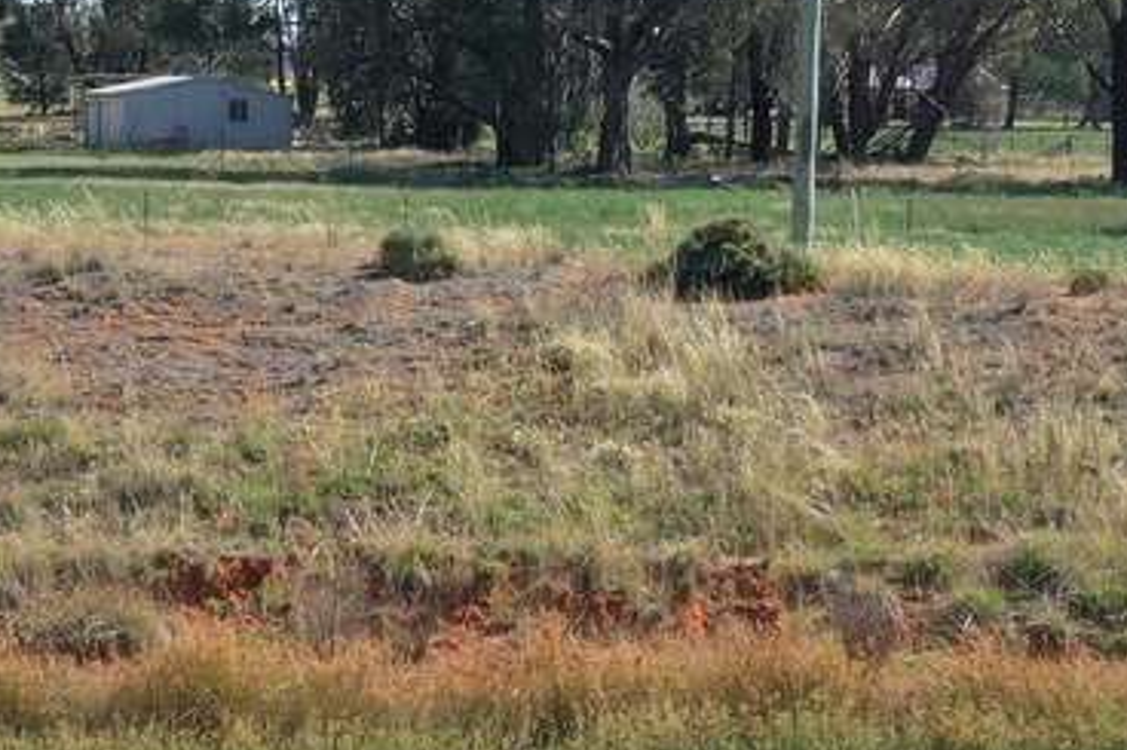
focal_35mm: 146
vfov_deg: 9.4
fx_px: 4568
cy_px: 591
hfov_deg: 14.1
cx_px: 462
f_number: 5.6
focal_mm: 10.26
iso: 100
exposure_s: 1/400
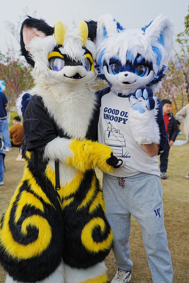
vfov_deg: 54.4
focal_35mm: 35
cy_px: 142
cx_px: 94
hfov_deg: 37.9
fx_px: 276
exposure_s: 1/800
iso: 100
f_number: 3.5
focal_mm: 35
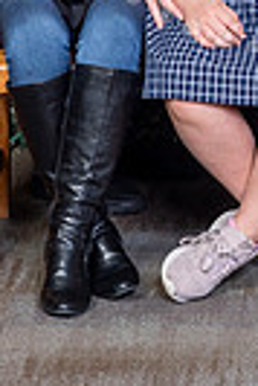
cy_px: -221
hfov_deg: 4.8
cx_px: 291
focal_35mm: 287
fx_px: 3077
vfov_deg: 7.0
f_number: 8
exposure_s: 1/125
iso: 400
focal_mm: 85
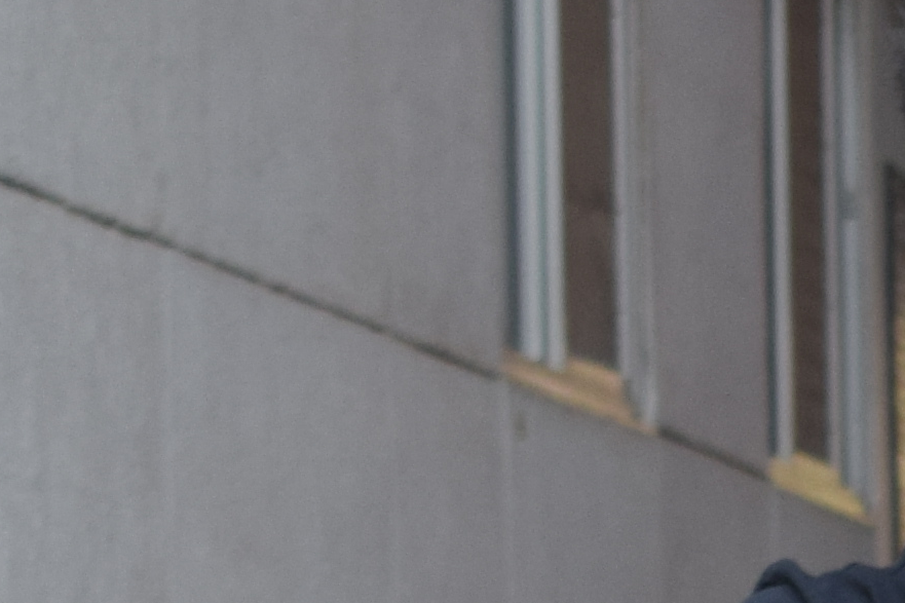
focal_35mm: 327
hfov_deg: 6.2
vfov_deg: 4.1
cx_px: 1458
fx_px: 8218
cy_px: 1358
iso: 400
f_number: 5.6
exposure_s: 1/100
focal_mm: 32
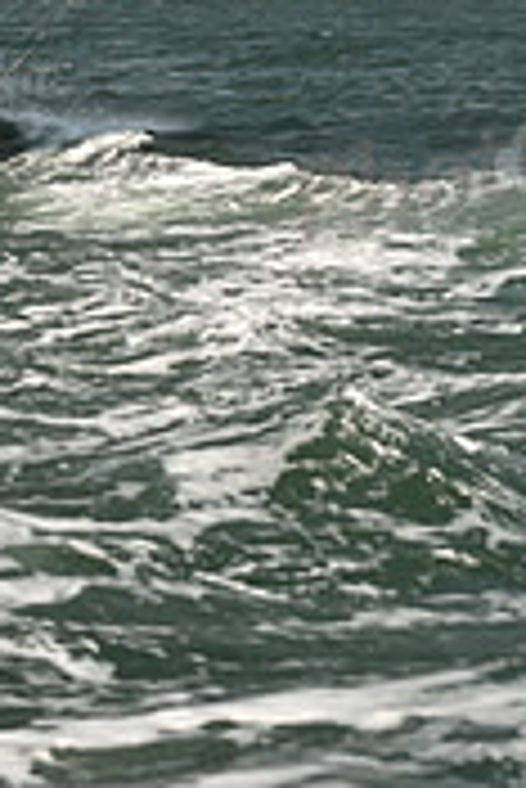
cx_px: 56
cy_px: -491
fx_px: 5074
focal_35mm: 232
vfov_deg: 8.6
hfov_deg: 5.9
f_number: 5.6
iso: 250
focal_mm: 70
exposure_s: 1/640
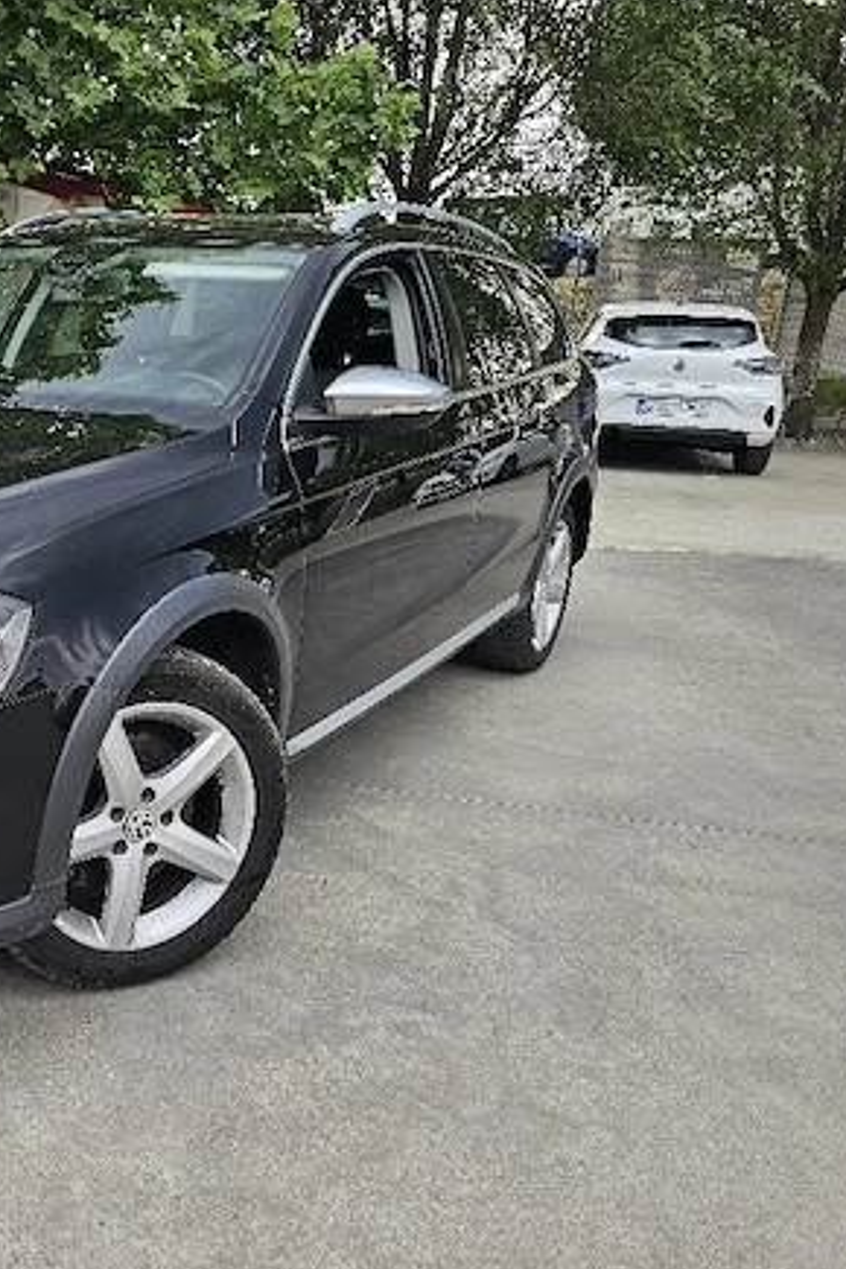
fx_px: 1163
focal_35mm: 33
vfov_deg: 57.2
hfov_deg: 35.8
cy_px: 642
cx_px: -12
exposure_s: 1/182
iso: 25
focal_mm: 6.3
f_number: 1.7
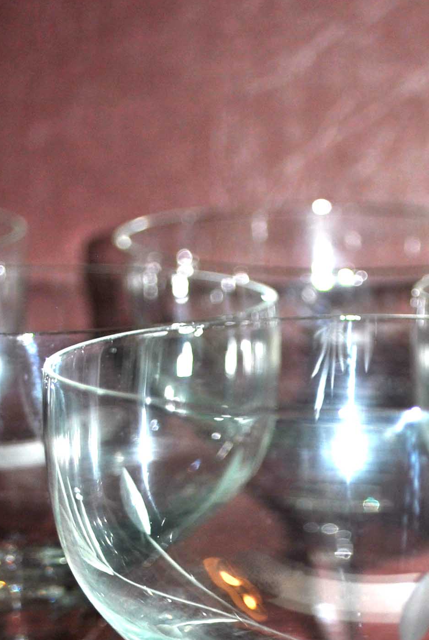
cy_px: 698
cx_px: 378
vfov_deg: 15.0
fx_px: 2371
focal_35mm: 133
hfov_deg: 10.3
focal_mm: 32
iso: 100
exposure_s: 1/125
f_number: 4.8
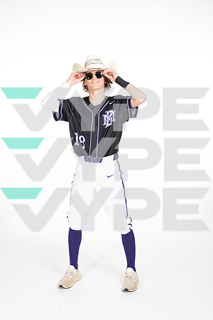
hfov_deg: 27.0
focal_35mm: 50
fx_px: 444
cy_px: 160
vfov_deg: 39.6
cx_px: 106
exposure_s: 1/250
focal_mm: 50
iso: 250
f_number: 5.6
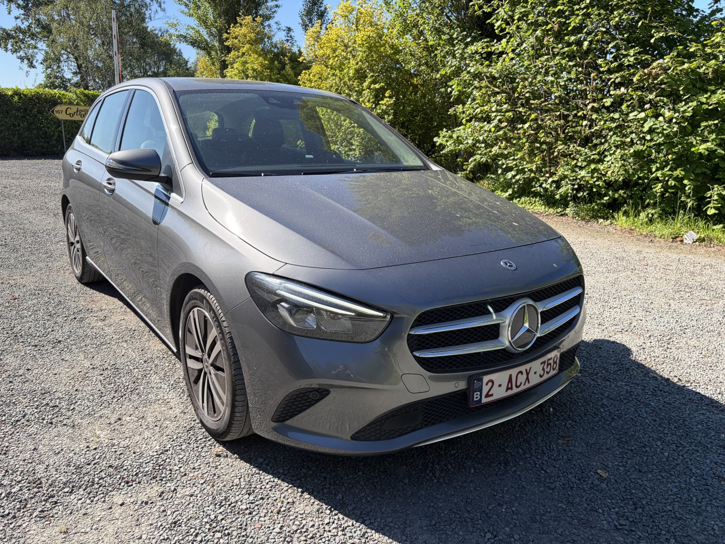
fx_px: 545
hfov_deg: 67.3
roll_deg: +1.5
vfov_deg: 53.1
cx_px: 362
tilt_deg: -8.1
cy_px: 272
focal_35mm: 26
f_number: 1.6
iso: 64
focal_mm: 5.96
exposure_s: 1/2012
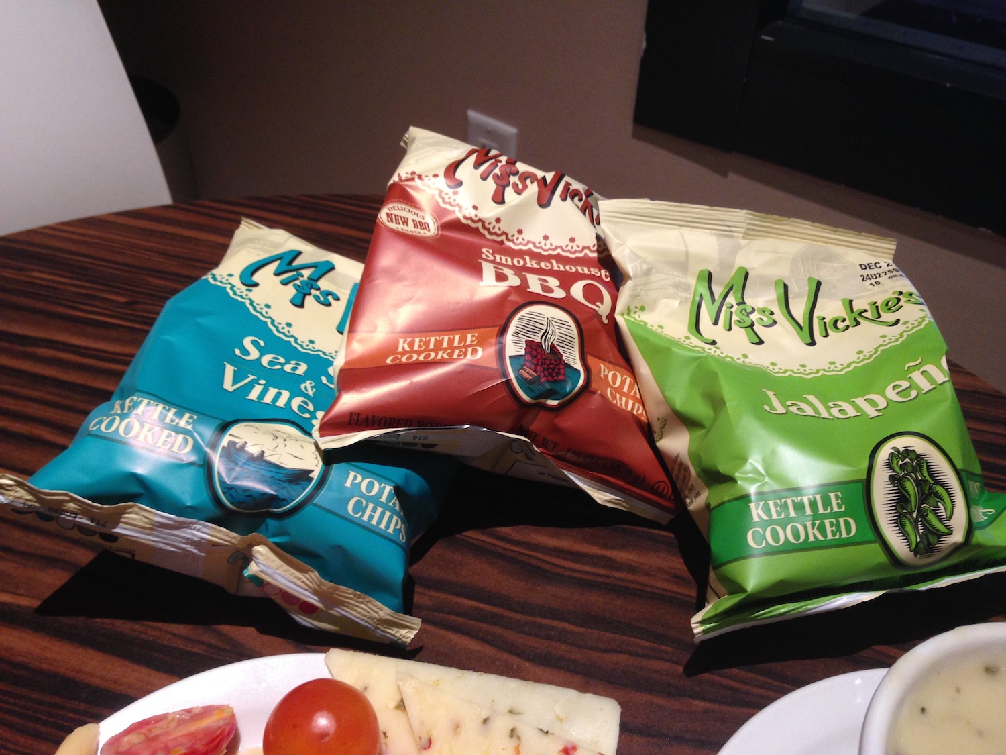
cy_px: 378
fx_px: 959
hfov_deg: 55.4
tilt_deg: -39.9
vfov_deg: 42.9
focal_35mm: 33
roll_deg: -0.5
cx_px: 503
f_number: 2.4
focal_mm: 4.12
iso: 100
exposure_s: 1/20
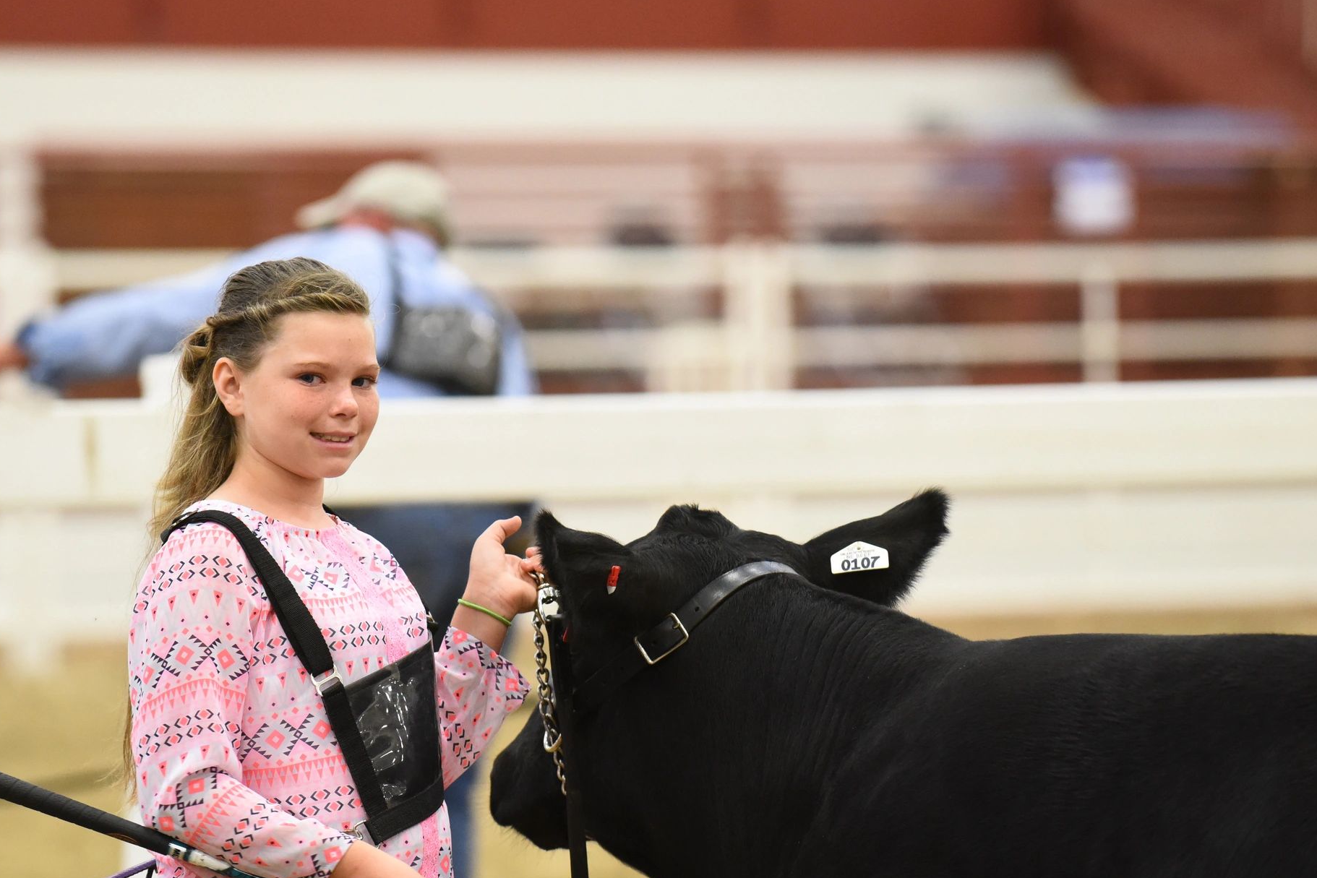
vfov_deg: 5.1
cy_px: 521
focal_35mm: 267
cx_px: 580
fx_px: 9768
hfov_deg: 7.7
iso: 3200
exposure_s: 1/200
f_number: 3.2
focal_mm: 190
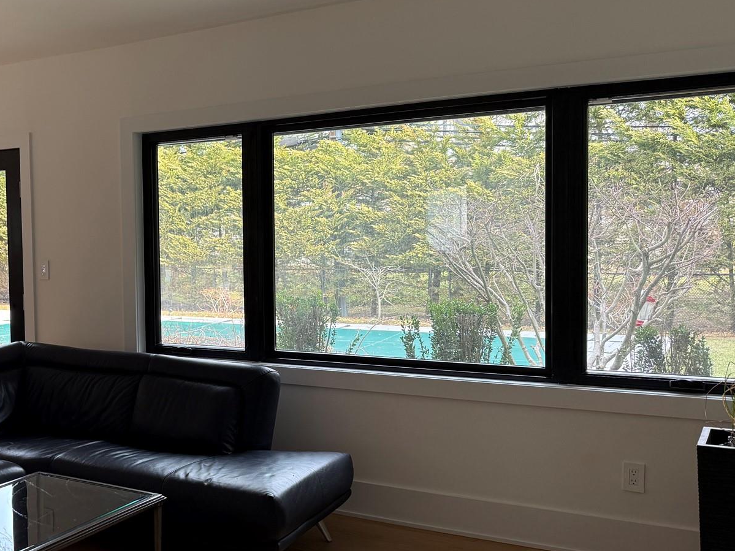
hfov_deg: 43.1
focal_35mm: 41
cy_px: 277
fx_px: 870
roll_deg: +1.3
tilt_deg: -2.0
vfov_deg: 35.1
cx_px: 120
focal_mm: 6.76
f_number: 1.78
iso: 100
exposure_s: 1/121
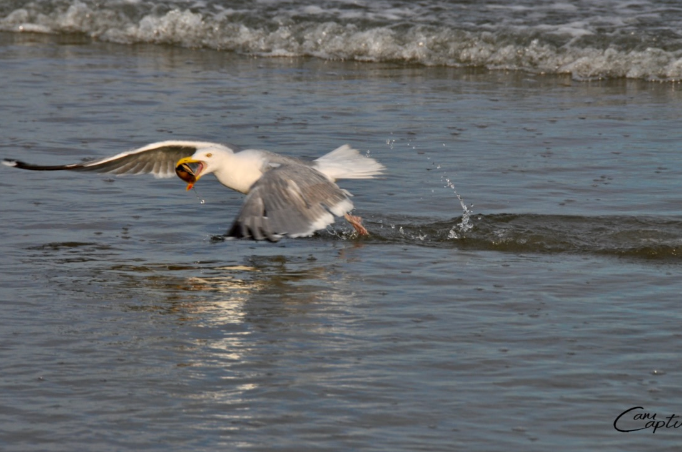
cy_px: 207
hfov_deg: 5.9
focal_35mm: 352
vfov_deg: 3.9
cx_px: 357
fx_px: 6659
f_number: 8
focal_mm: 200
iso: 200
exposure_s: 1/1000
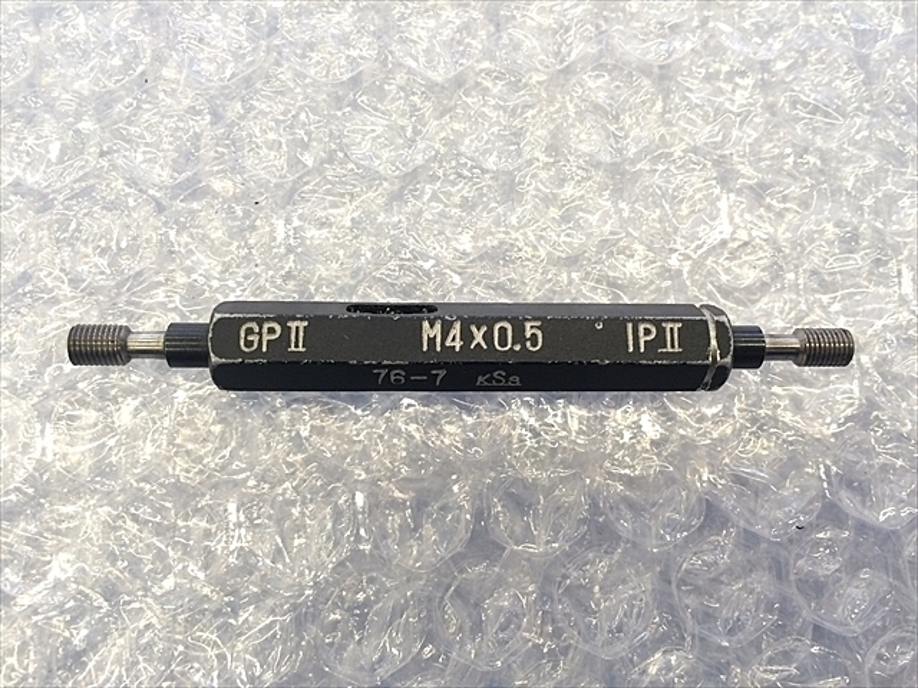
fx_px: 769
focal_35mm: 29
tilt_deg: -82.0
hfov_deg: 61.7
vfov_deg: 48.2
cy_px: 344
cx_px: 459
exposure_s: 1/30
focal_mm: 4.15
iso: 50
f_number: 2.2
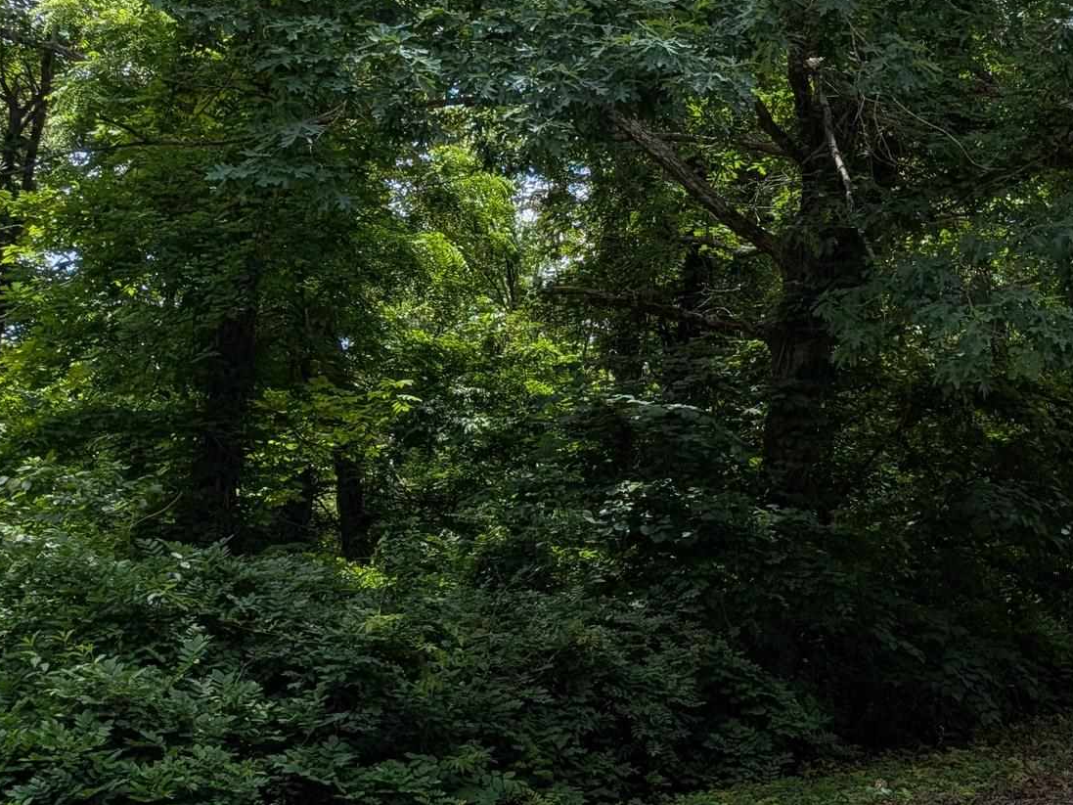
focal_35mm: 56
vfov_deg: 26.1
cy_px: 431
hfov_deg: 31.2
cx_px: 1132
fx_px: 1736
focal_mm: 4.53
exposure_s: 1/1364
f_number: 1.7
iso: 26
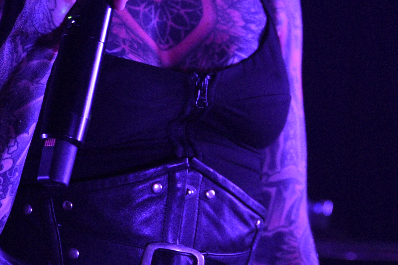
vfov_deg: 8.4
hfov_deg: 12.7
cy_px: -87
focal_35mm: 161
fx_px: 1780
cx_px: 61
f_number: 2.8
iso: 5000
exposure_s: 1/250
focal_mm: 48
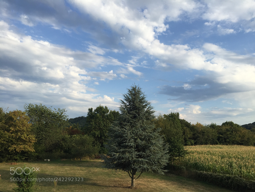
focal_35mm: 29
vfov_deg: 48.2
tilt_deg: +10.8
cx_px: 128
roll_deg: -1.8
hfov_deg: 61.7
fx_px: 214
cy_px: 96
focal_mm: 4.15
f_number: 2.2
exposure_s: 1/1199
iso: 32
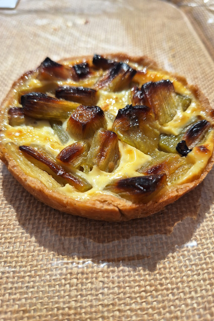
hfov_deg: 53.1
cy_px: 161
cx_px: 111
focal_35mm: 24
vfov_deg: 73.7
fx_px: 214
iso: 40
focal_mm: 5.54
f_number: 1.8
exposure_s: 1/3861
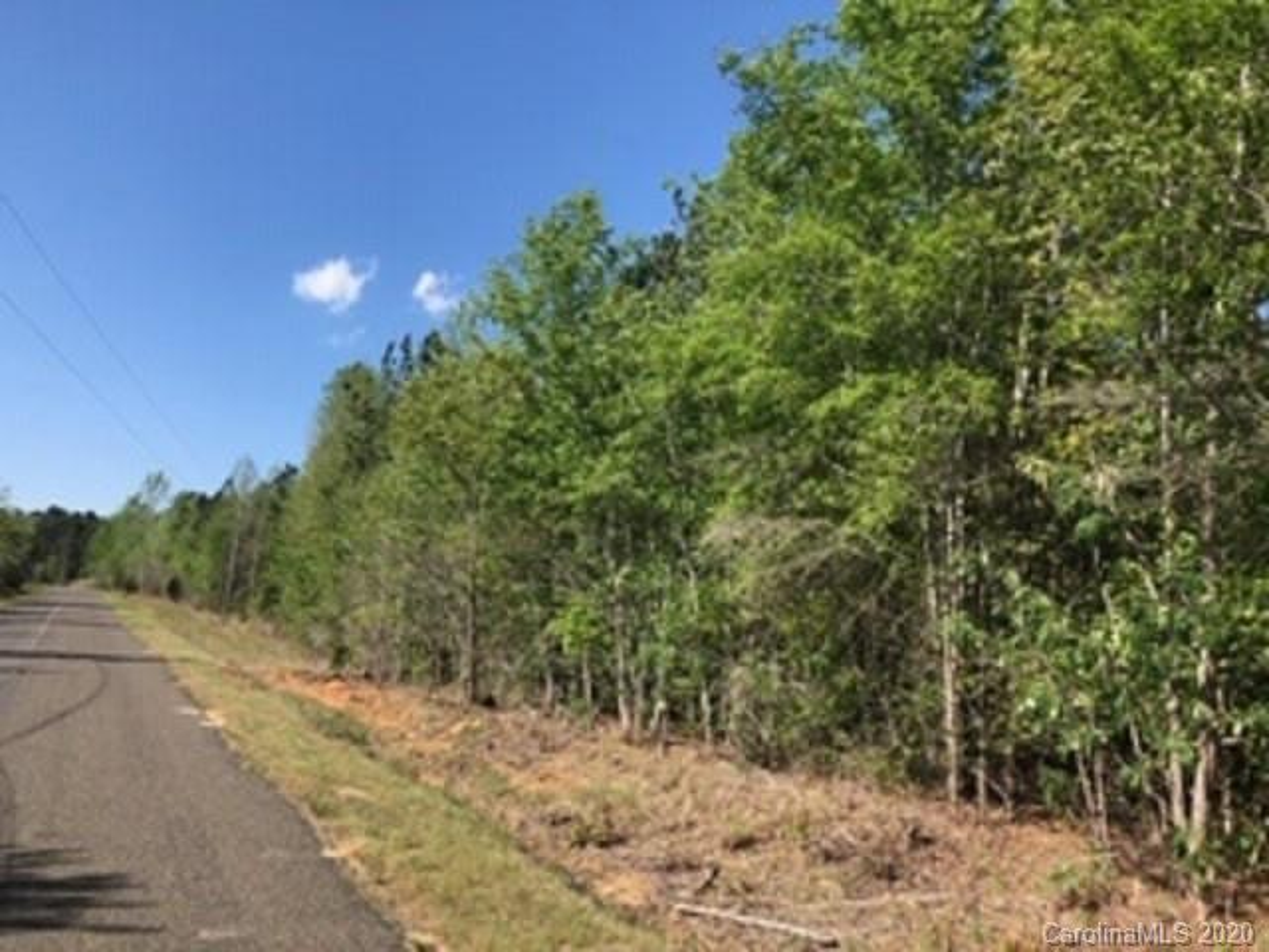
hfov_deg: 63.4
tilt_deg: +9.6
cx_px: 634
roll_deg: -2.6
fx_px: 1026
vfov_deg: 49.7
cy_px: 476
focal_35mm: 28
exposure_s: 1/1372
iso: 20
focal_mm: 3.99
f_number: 1.8
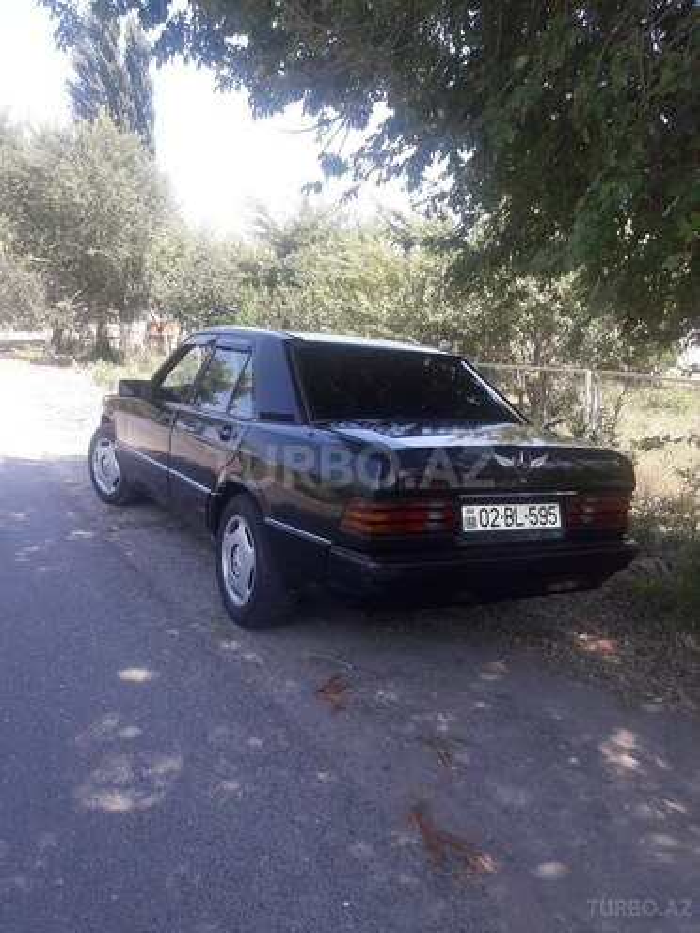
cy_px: 466
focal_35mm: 28
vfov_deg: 63.4
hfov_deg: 49.7
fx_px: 755
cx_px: 350
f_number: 1.9
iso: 40
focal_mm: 3.7
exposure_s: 1/349
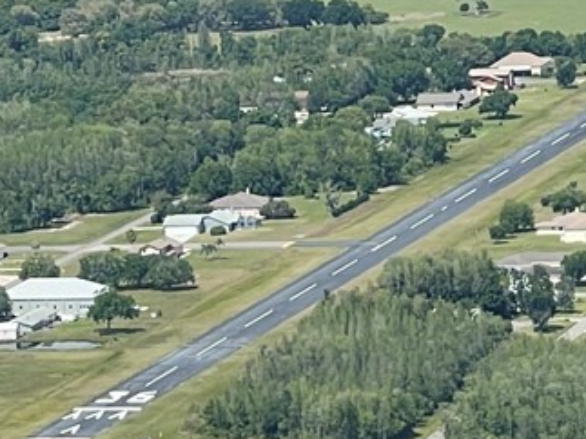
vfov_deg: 4.7
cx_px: -44
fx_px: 5364
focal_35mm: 317
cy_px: 334
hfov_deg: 6.2
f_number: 2.2
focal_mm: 7.5
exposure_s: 1/834
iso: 20
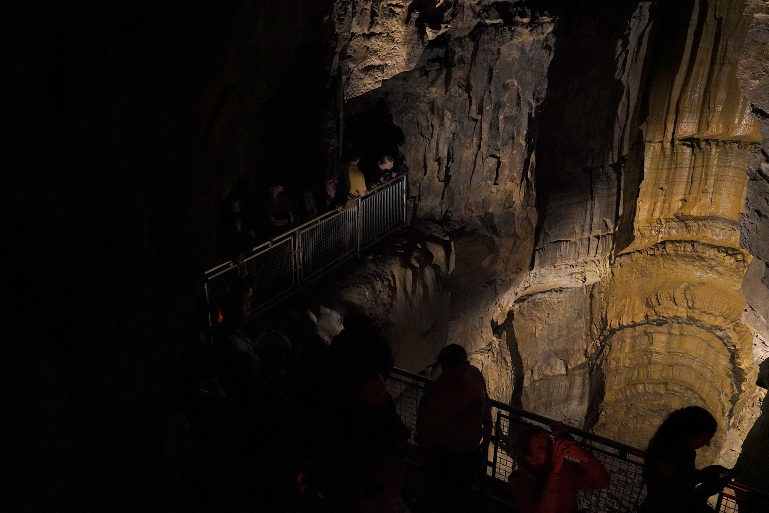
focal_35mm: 28
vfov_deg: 46.4
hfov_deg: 65.5
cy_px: 256
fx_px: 598
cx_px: 384
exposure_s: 1/60
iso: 12800
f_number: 5.6
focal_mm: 28
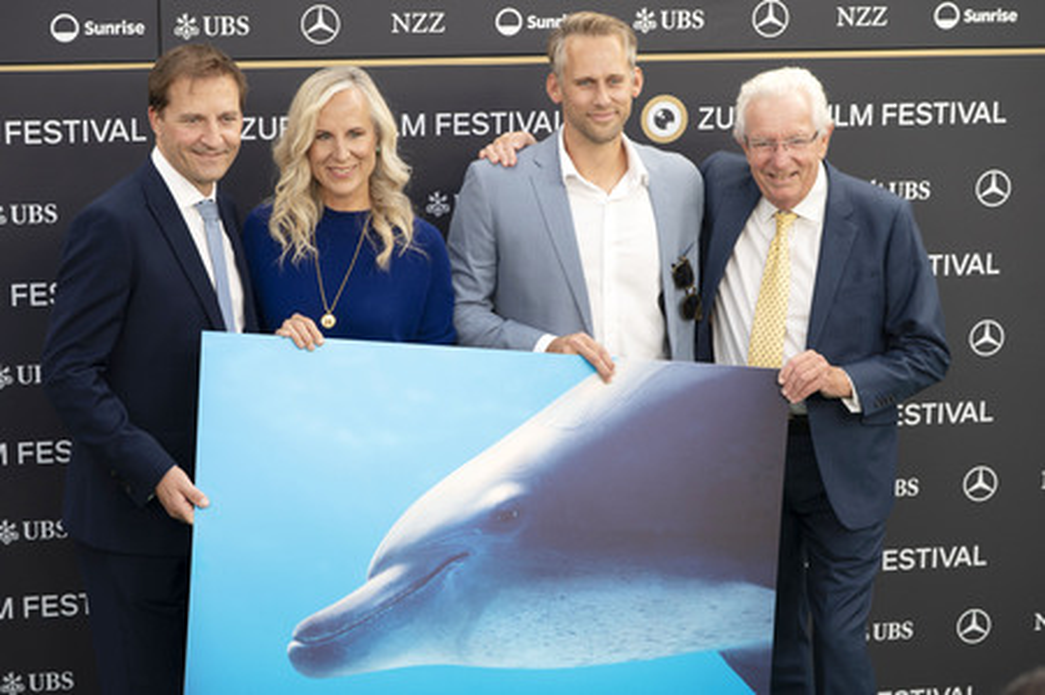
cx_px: 481
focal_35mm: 76
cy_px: 320
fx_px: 2192
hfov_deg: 26.8
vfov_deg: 18.0
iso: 400
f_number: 4.5
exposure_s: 1/200
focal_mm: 70
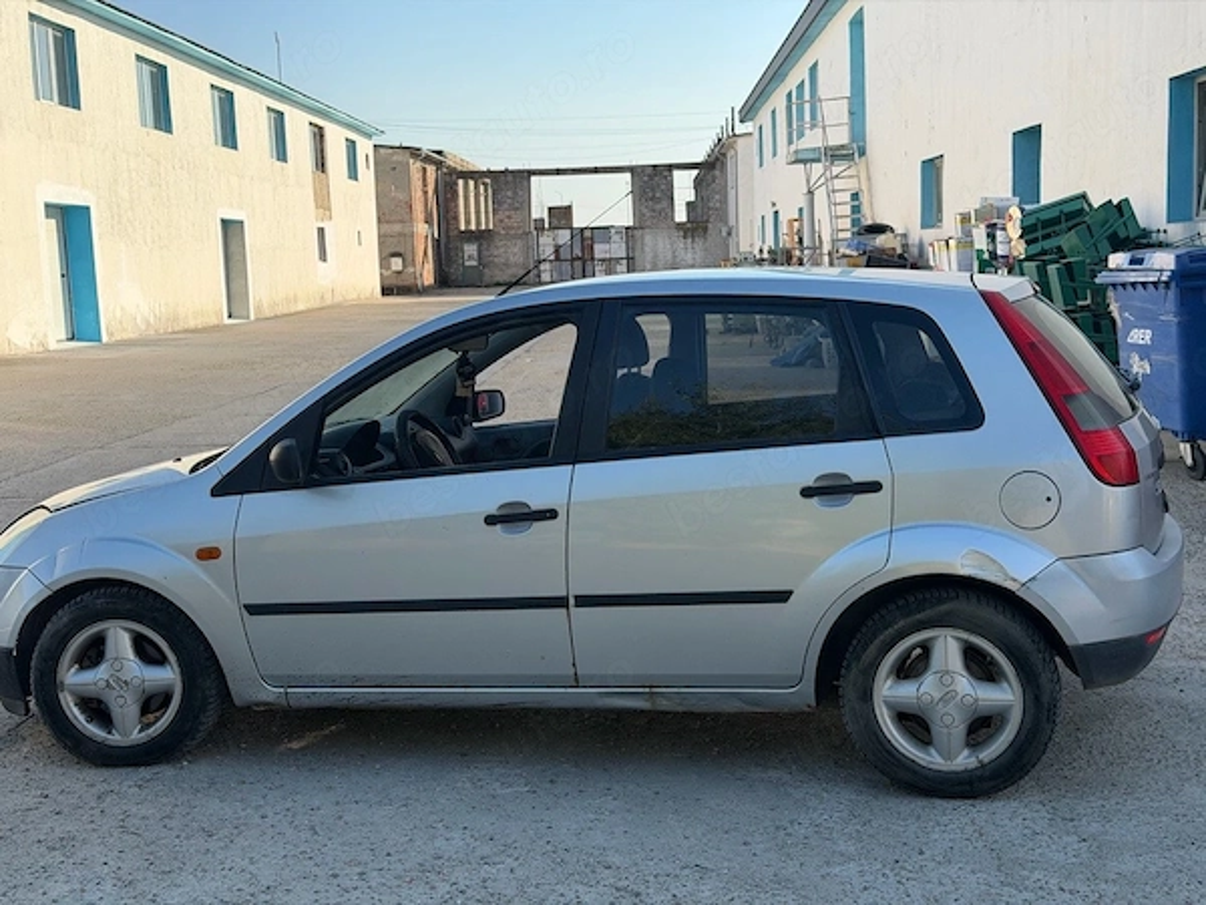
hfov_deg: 39.7
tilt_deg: -6.7
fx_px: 1672
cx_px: 603
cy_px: 452
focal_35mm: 48
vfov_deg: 30.3
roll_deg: +3.9
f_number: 1.78
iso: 80
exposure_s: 1/2667
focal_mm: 6.76
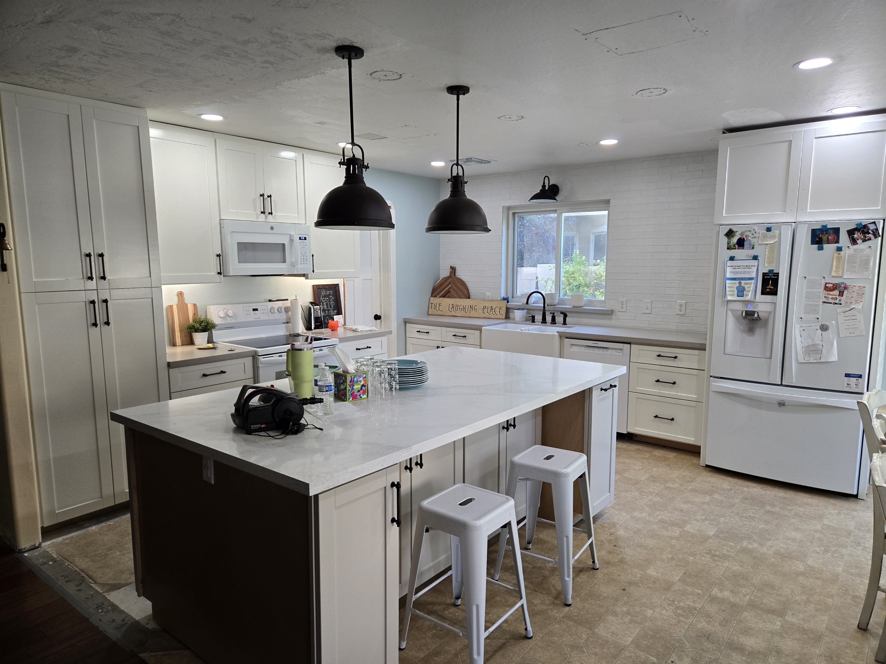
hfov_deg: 73.9
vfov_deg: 58.9
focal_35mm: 23
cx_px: 443
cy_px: 332
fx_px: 589
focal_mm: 5.4
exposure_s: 1/120
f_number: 1.8
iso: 125
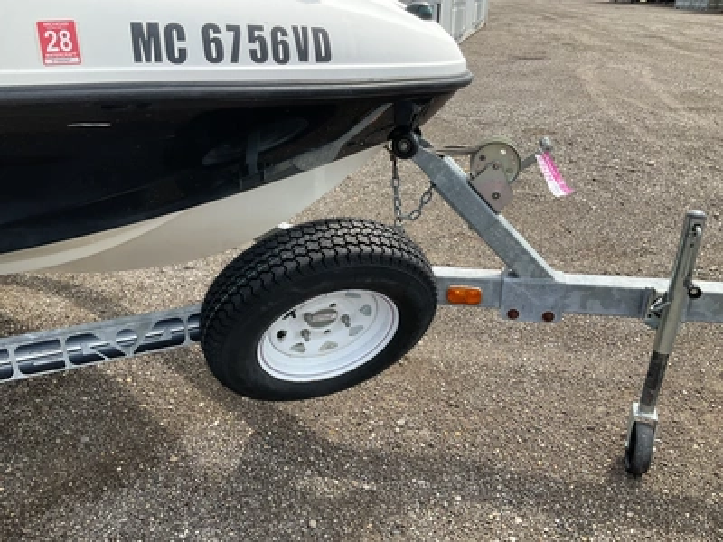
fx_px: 606
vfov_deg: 48.2
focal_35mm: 29
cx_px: 362
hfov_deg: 61.7
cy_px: 271
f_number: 1.8
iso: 25
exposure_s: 1/642
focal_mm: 3
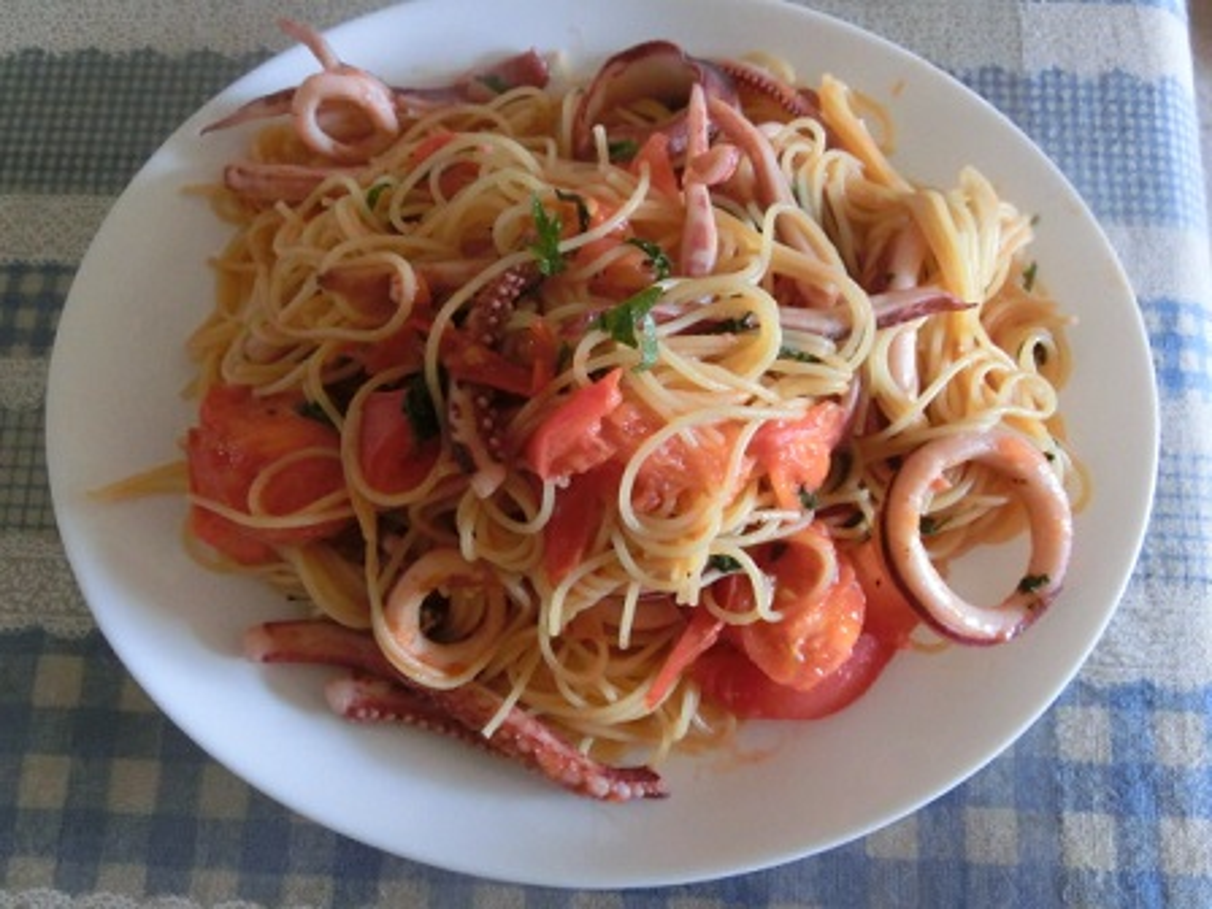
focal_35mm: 25
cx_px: 606
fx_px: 875
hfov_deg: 69.4
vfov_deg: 54.9
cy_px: 454
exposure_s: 1/80
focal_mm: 4.4
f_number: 3.3
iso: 800
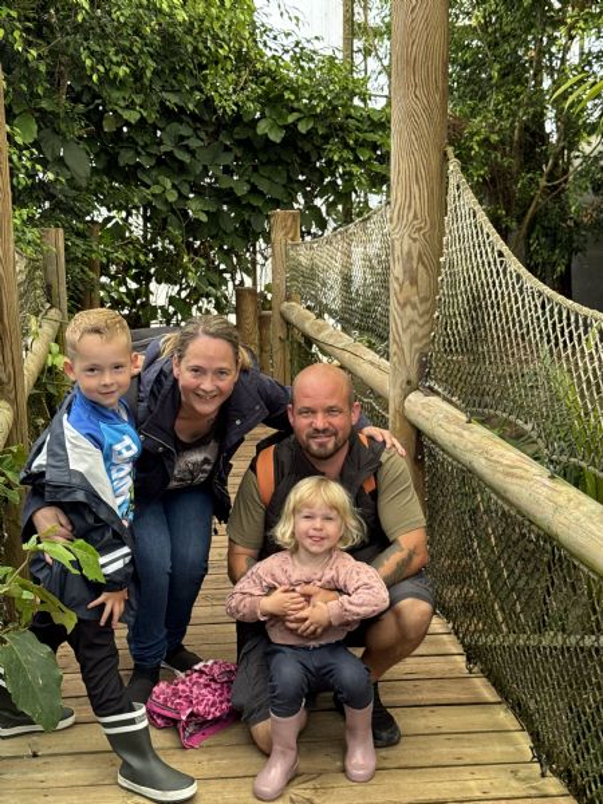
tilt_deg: -11.0
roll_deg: -0.1
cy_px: 402
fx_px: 1115
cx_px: 302
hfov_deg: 30.3
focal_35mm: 48
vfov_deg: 39.7
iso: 64
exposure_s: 1/302
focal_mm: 6.76
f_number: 1.78
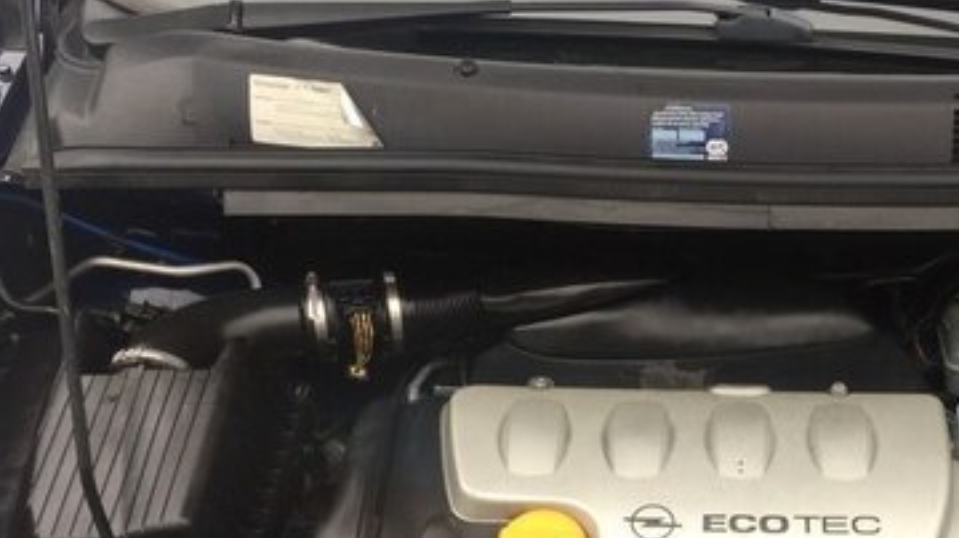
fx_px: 1474
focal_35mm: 58
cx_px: 794
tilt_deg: -37.3
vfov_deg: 19.8
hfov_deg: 34.7
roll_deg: -3.7
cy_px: 595
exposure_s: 1/187
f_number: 2.2
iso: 32
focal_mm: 4.15
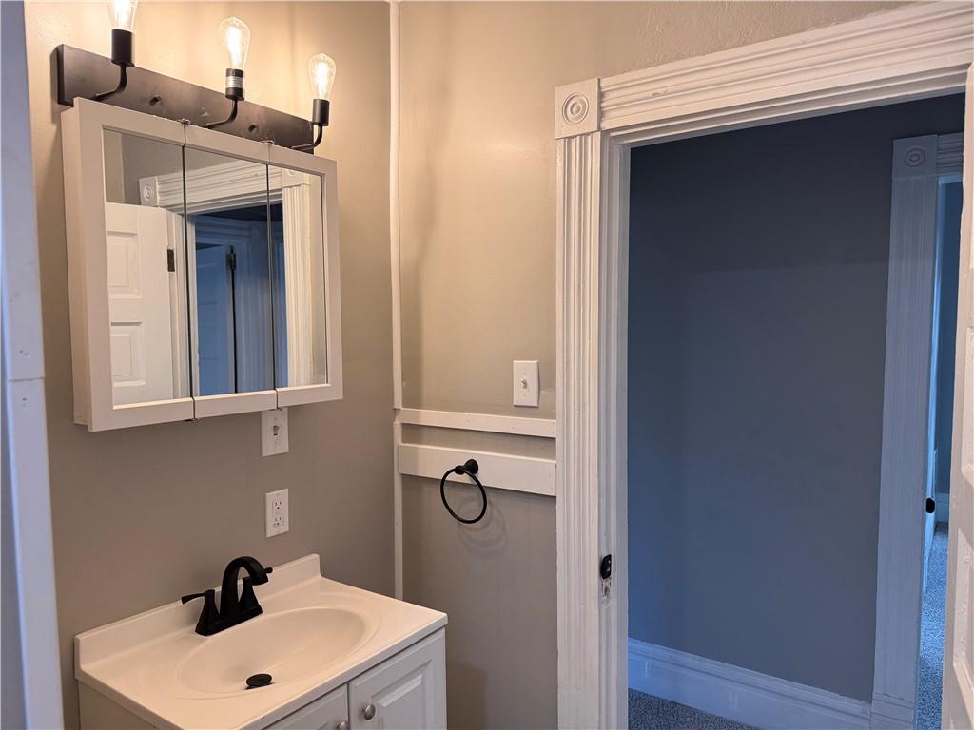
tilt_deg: -4.7
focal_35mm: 24
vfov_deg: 56.8
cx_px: 487
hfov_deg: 71.6
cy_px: 365
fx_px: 675
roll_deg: +0.0
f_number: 1.78
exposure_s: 1/120
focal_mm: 6.76
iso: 100
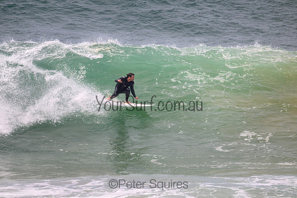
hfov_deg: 2.8
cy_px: 88
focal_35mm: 737
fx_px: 6078
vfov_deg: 1.9
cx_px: 135
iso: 900
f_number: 11
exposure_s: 1/2000
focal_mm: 660
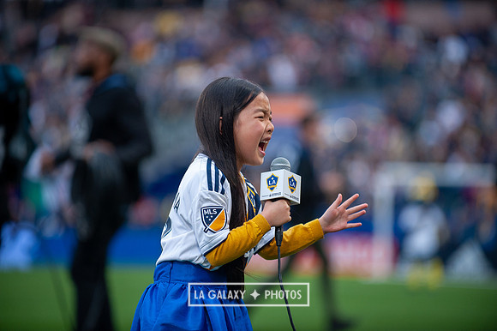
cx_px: 248
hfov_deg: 10.3
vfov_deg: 6.9
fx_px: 2759
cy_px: 166
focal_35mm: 200
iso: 640
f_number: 2.8
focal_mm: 200
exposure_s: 1/640
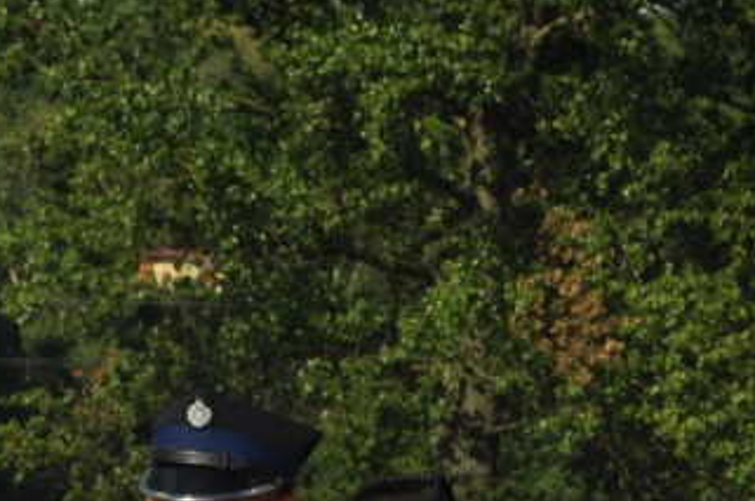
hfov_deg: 4.8
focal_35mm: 430
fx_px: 9004
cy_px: 630
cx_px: 355
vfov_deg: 3.2
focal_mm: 92
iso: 200
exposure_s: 1/200
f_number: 20
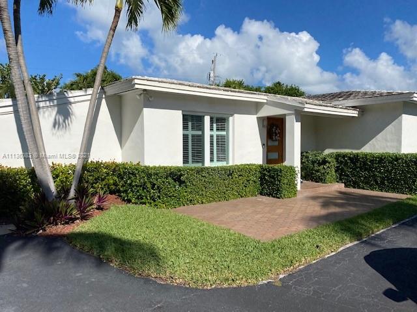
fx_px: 313
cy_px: 156
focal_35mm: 26
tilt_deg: -3.7
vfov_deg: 53.1
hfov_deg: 67.3
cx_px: 208
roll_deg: +0.6
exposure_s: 1/5495
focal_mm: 4.25
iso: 32
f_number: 1.8
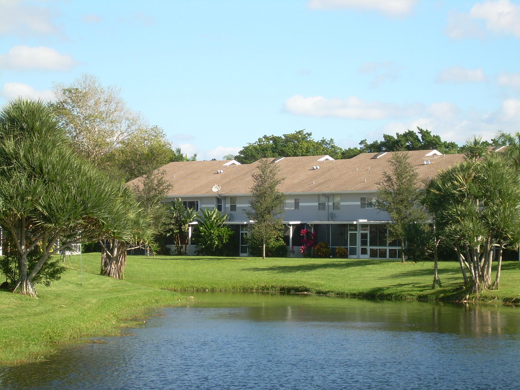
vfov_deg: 13.5
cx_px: 260
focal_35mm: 110
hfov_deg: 17.9
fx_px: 1652
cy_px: 195
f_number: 4.9
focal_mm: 18.9
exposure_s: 1/229
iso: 50
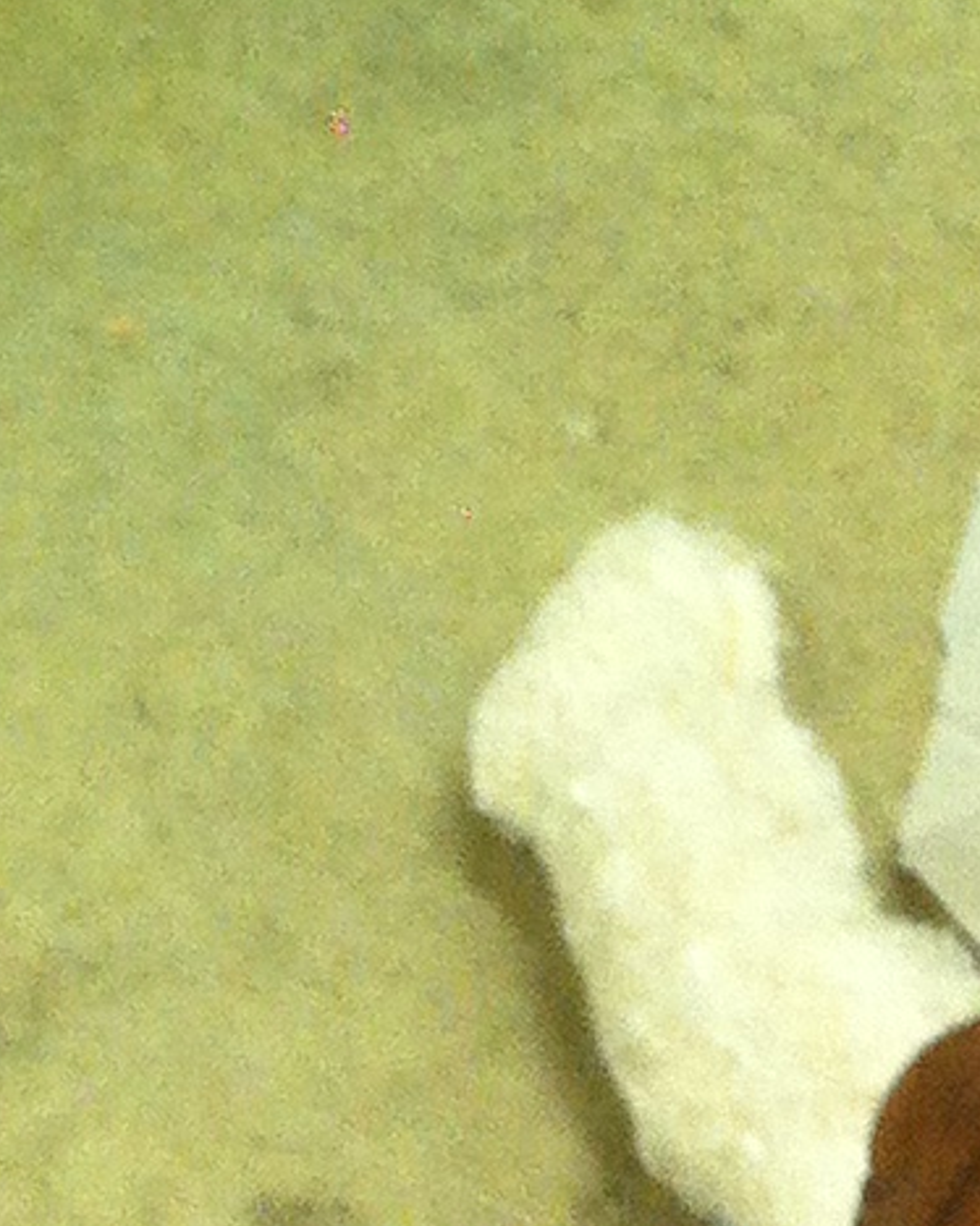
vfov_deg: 9.6
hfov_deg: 8.0
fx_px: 6857
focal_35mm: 189
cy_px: -1208
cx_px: -482
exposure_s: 1/15
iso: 125
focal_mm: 3.85
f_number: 2.8
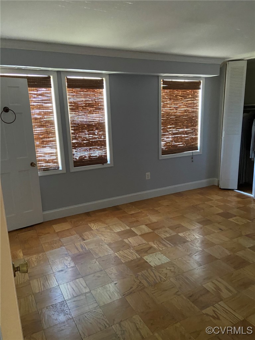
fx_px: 255
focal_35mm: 26
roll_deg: +2.0
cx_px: 128
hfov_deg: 53.1
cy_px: 170
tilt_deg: -11.1
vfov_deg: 67.3
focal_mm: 4.25
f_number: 1.8
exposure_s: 1/30
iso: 640
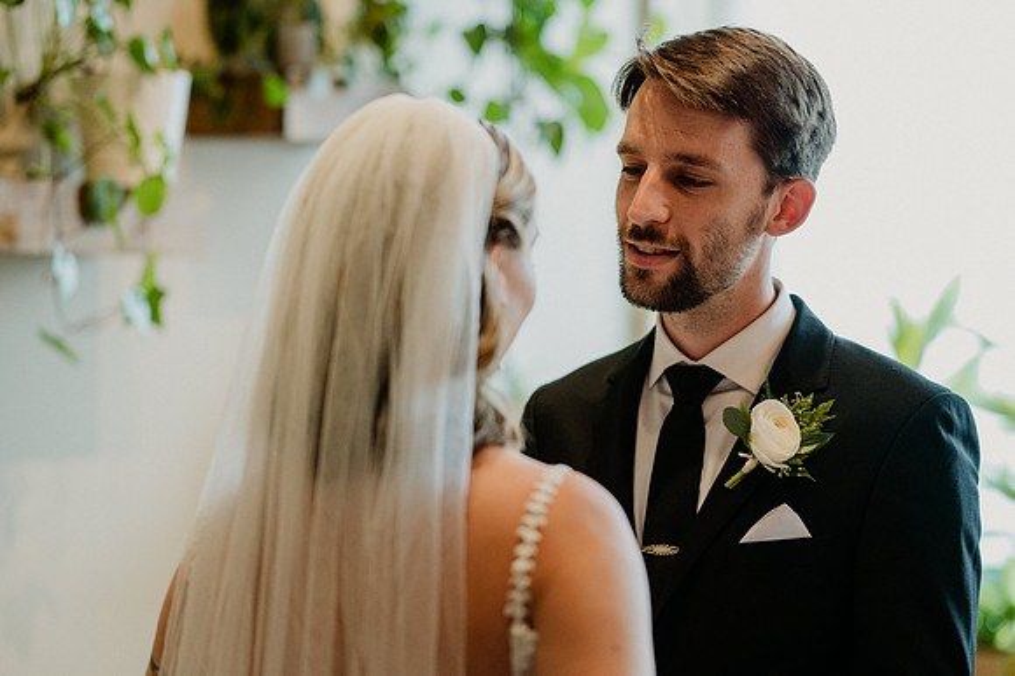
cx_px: 508
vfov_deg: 13.0
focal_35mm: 105
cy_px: 338
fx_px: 2959
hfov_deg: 19.5
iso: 2500
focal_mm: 105
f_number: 2.2
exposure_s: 1/500
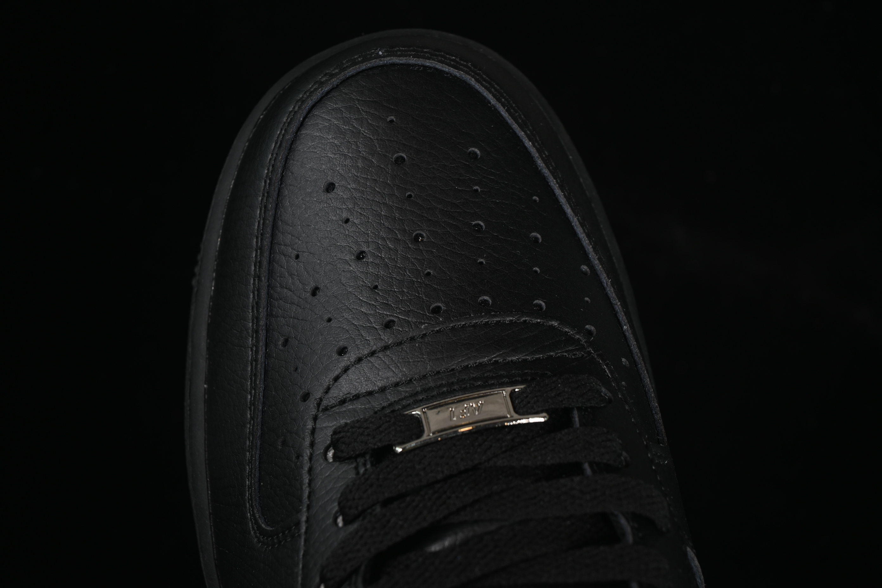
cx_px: 441
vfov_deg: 18.2
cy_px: 294
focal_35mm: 75
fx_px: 1837
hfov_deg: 27.0
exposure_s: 1/40
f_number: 6.3
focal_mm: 50
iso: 160
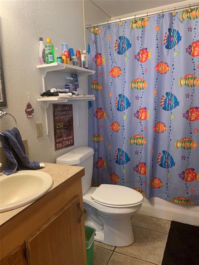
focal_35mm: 26
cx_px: 100
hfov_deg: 53.1
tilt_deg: -9.7
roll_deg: +3.7
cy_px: 132
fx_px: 199
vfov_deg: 67.3
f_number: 1.8
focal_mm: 4.25
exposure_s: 1/60
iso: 250
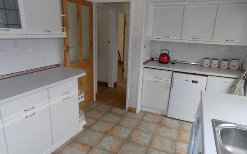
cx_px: 122
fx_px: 168
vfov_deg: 49.2
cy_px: 86
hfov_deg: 72.5
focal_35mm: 25
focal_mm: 4
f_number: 3.1
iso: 140
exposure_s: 1/30
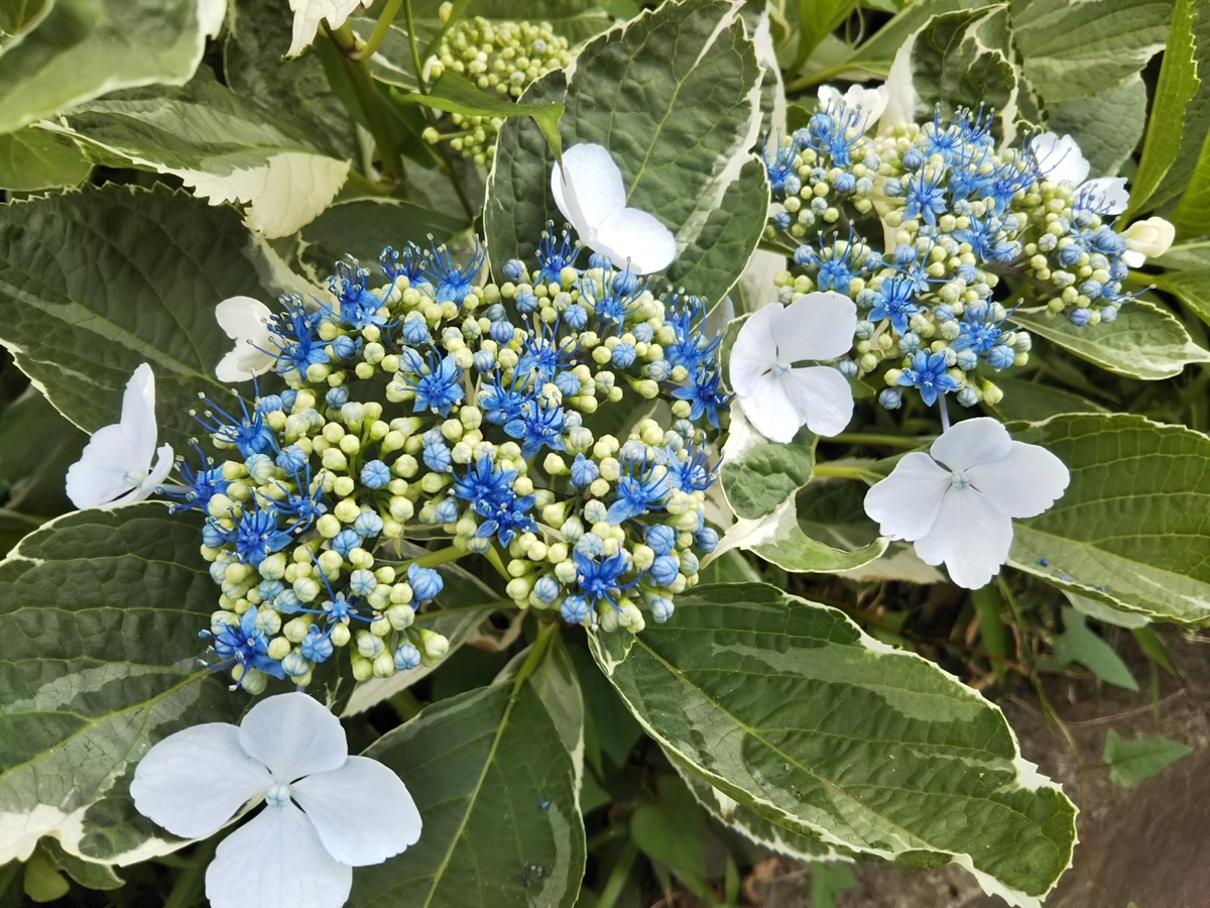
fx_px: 1049
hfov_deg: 60.0
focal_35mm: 30
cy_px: 454
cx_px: 605
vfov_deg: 46.8
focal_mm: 4
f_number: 2.2
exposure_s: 1/186
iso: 20
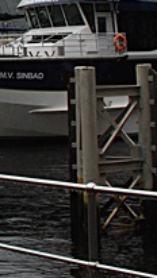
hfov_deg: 10.0
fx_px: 813
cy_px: 39
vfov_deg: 19.2
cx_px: -188
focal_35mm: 110
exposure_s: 1/640
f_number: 6.3
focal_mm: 18
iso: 400
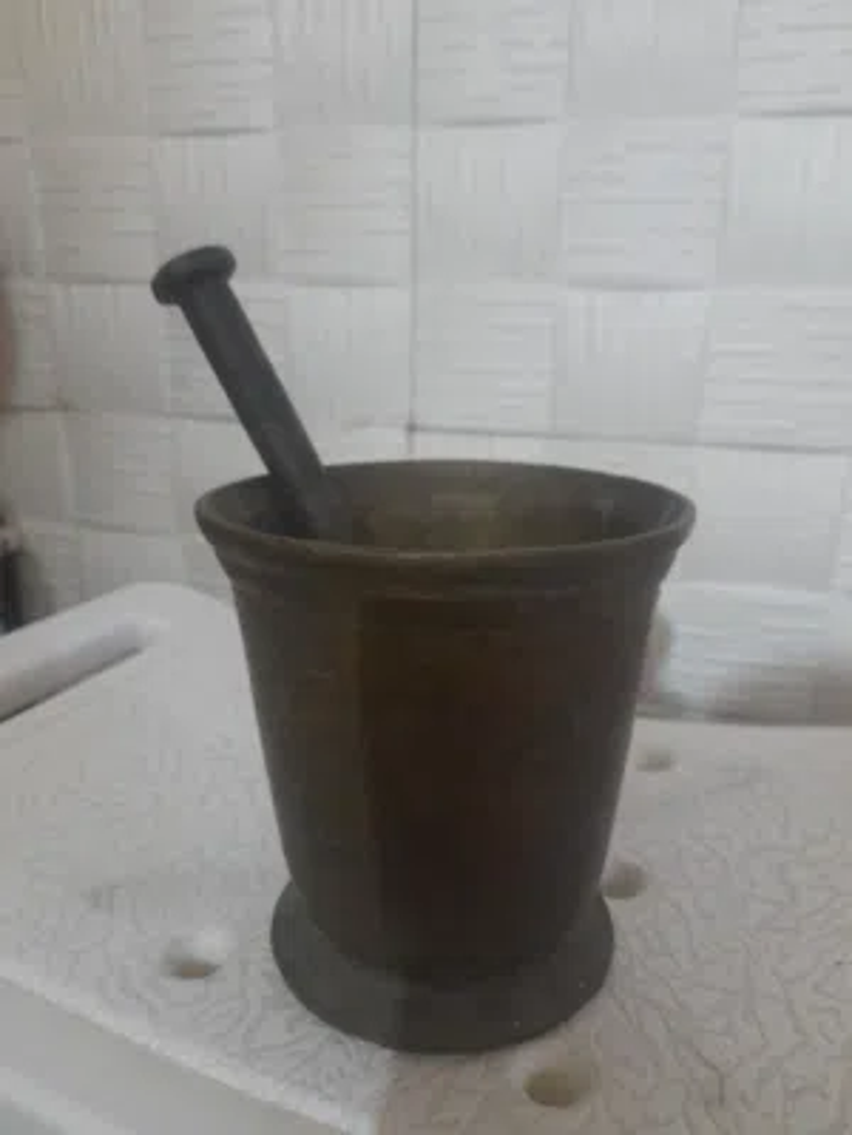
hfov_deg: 54.9
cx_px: 426
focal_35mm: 25
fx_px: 820
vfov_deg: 69.4
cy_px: 568
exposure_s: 1/50
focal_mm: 4.6
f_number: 2
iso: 400
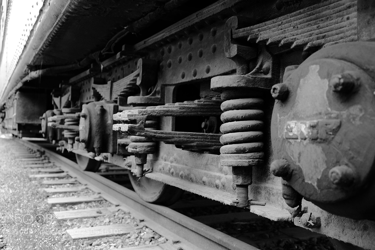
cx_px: 188
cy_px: 125
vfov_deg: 37.8
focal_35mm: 35
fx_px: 364
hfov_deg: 54.4
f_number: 3.2
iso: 800
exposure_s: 1/180
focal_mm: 23.3
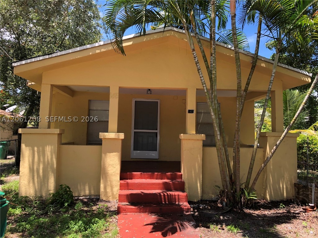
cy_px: 119
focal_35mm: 28
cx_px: 159
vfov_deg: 49.7
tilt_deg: +4.9
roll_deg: -1.7
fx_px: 257
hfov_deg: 63.4
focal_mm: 3.99
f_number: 1.8
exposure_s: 1/366
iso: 20
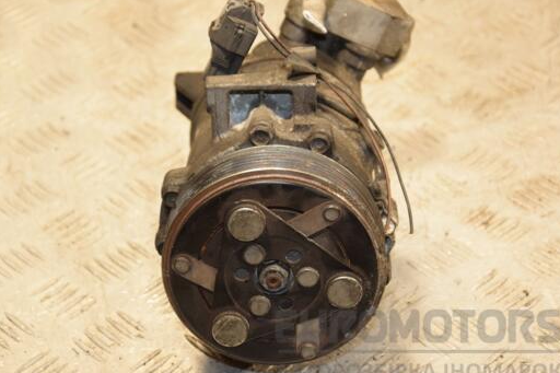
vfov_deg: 12.6
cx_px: 255
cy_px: 180
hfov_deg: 18.8
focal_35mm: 109
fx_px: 1695
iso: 800
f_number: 5.3
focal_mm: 62
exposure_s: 1/160
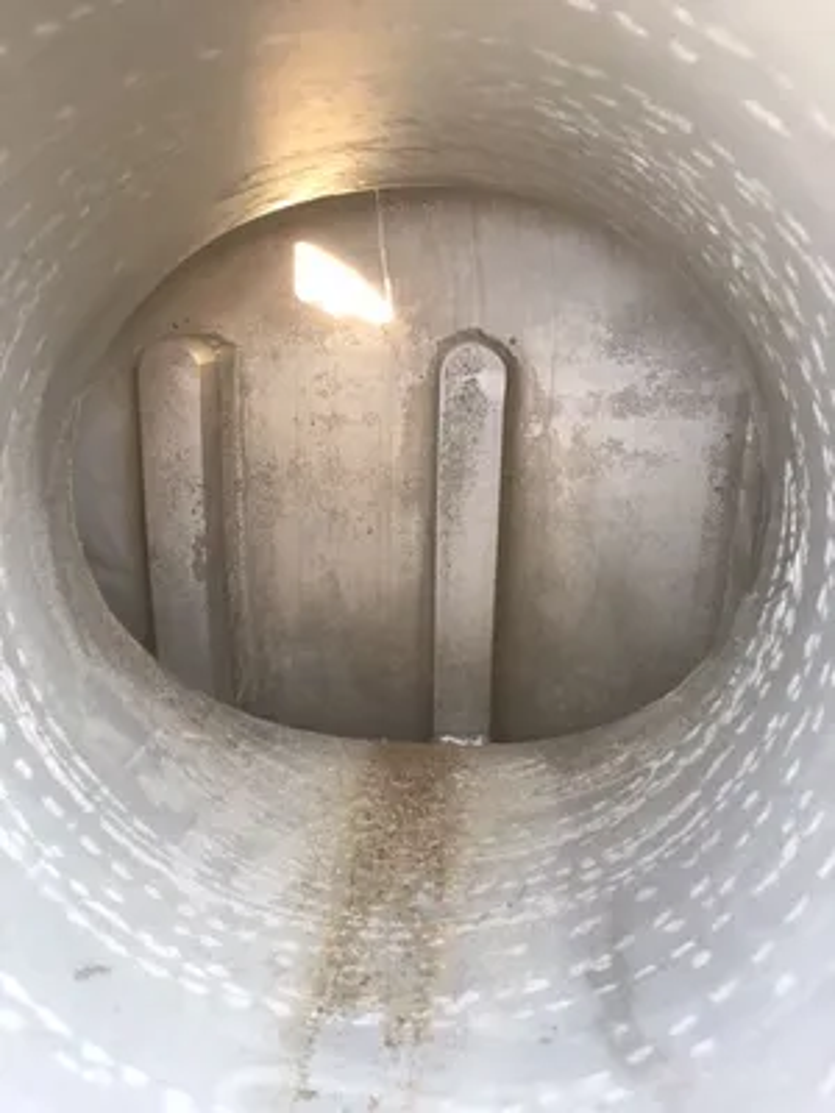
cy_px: 556
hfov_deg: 48.2
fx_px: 933
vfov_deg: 61.7
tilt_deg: -57.6
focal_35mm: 29
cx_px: 418
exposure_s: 1/30
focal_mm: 4.15
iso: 32
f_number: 2.2
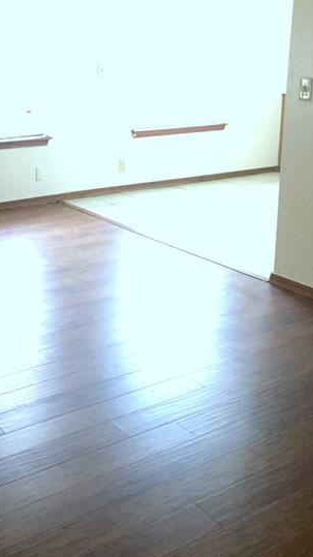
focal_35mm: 45
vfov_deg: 44.5
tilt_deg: -8.9
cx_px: 46
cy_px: 165
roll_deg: +0.4
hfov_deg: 25.9
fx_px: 664
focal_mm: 4.15
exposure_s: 1/15
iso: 250
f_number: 2.2
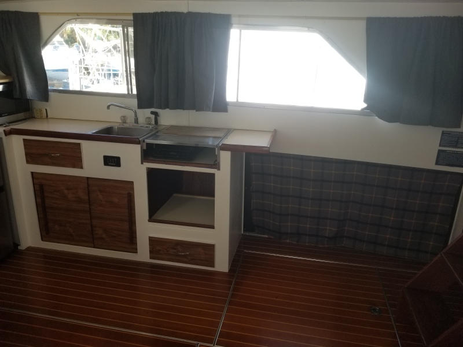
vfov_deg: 53.1
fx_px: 348
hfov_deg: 67.3
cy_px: 174
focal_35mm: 26
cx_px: 232
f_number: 1.7
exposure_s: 1/170
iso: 50
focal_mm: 4.25
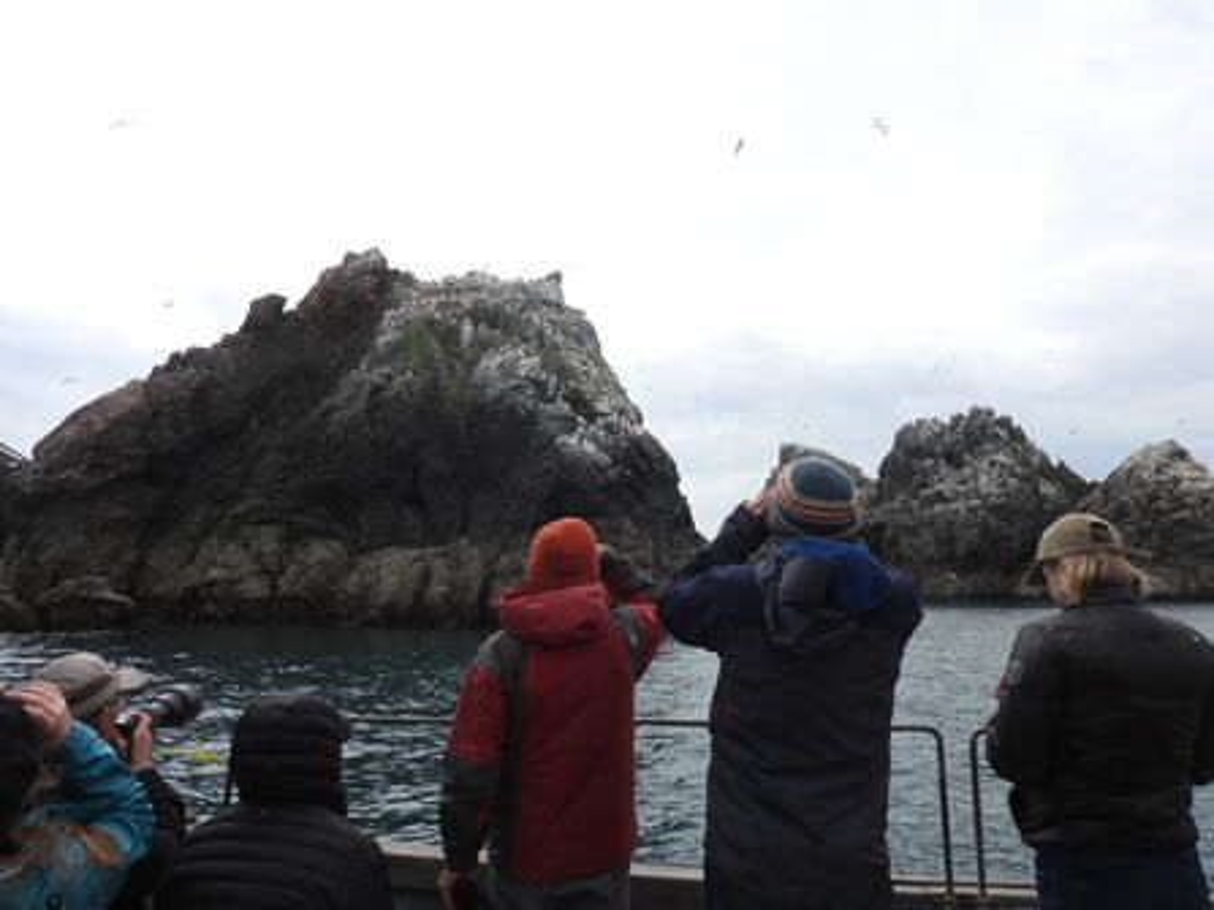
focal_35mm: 24
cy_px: 455
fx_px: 841
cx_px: 607
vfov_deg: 56.8
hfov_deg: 71.6
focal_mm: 4.3
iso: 100
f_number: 3.5
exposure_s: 1/1600
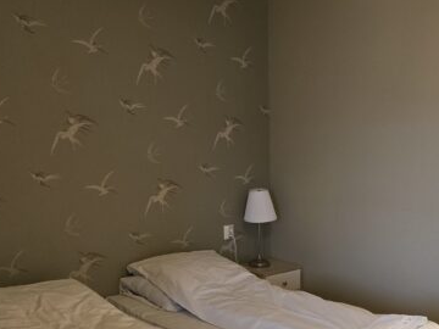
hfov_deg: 37.5
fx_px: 621
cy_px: 271
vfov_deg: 28.9
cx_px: 352
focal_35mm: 49
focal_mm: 6.3
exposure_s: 1/100
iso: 250
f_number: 1.7
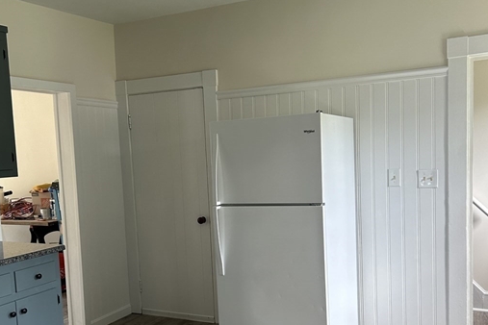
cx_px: 218
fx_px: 556
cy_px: 206
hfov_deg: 47.3
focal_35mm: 41
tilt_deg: -5.6
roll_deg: +2.3
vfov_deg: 32.5
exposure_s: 1/121
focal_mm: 5.7
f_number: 1.5
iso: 80
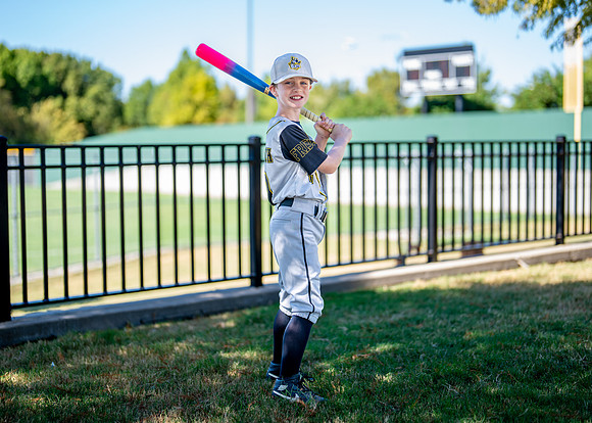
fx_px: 1000
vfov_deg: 23.9
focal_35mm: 59
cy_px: 196
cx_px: 293
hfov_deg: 33.0
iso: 100
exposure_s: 1/1600
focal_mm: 50
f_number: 1.2
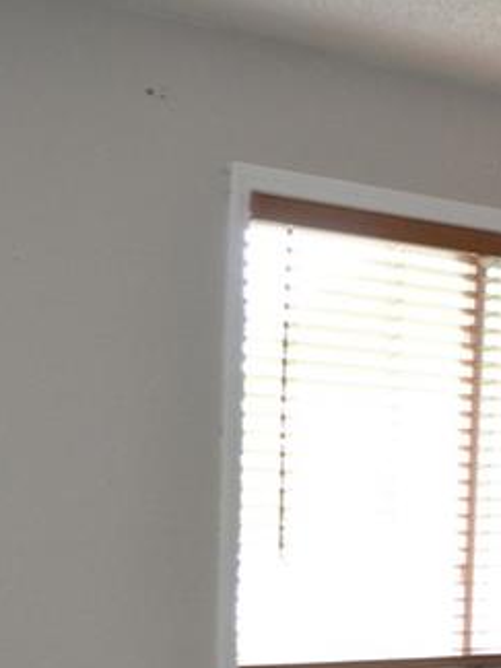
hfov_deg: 15.1
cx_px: 738
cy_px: 666
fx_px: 1756
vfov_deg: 20.8
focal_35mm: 91
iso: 1100
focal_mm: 20
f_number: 3.8
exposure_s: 1/60
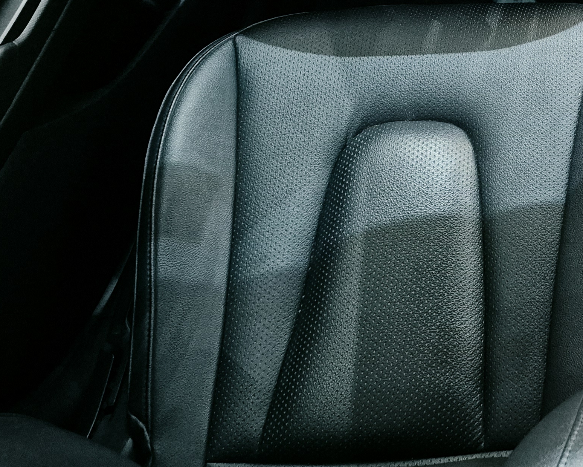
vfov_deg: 23.9
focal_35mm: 58
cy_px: -90
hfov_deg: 27.8
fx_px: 1001
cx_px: 725
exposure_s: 1/24
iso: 1250
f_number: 1.8
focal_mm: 5.4
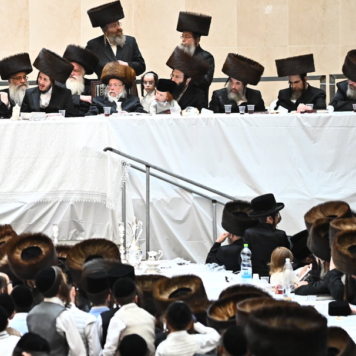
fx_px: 3886
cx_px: -36
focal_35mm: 334
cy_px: 94
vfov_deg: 5.2
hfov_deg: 5.2
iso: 4000
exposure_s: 1/200
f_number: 5
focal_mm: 170
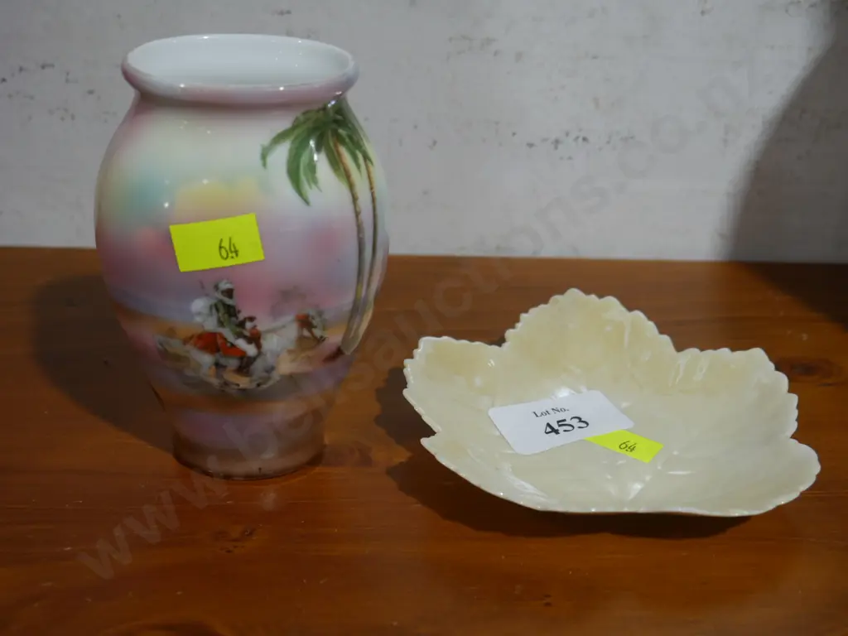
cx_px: 424
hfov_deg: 38.2
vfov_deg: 29.1
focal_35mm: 50
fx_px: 1225
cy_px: 318
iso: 500
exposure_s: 1/60
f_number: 5.3
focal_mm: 25
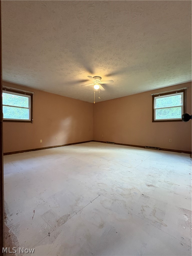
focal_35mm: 14
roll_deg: -0.6
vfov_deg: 102.1
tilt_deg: -0.7
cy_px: 128
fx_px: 104
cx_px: 96
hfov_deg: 85.7
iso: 320
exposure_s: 1/60
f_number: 2.2
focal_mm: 2.22
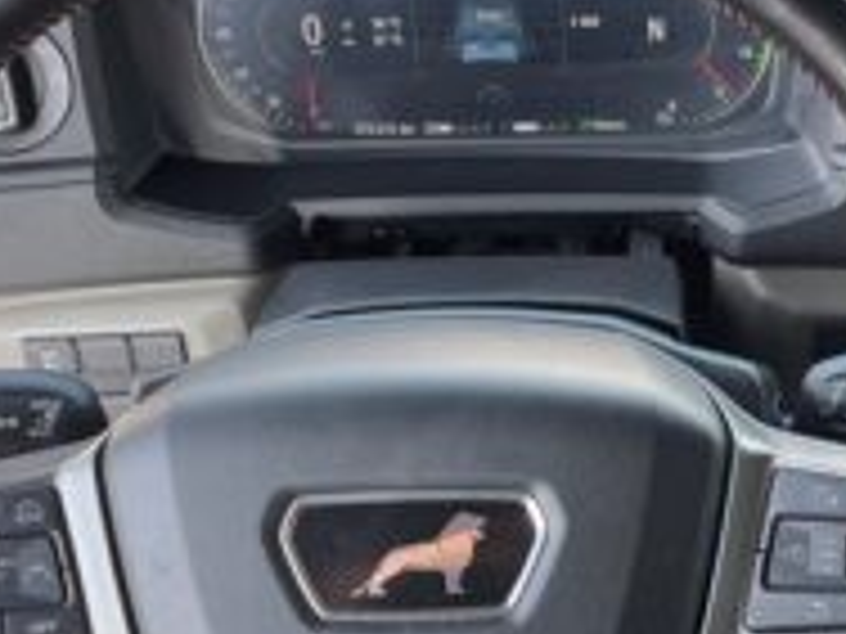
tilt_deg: -55.4
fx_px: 2028
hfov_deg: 23.0
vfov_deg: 17.7
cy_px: 463
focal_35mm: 83
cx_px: 747
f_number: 1.6
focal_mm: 4.2
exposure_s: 1/121
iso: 32
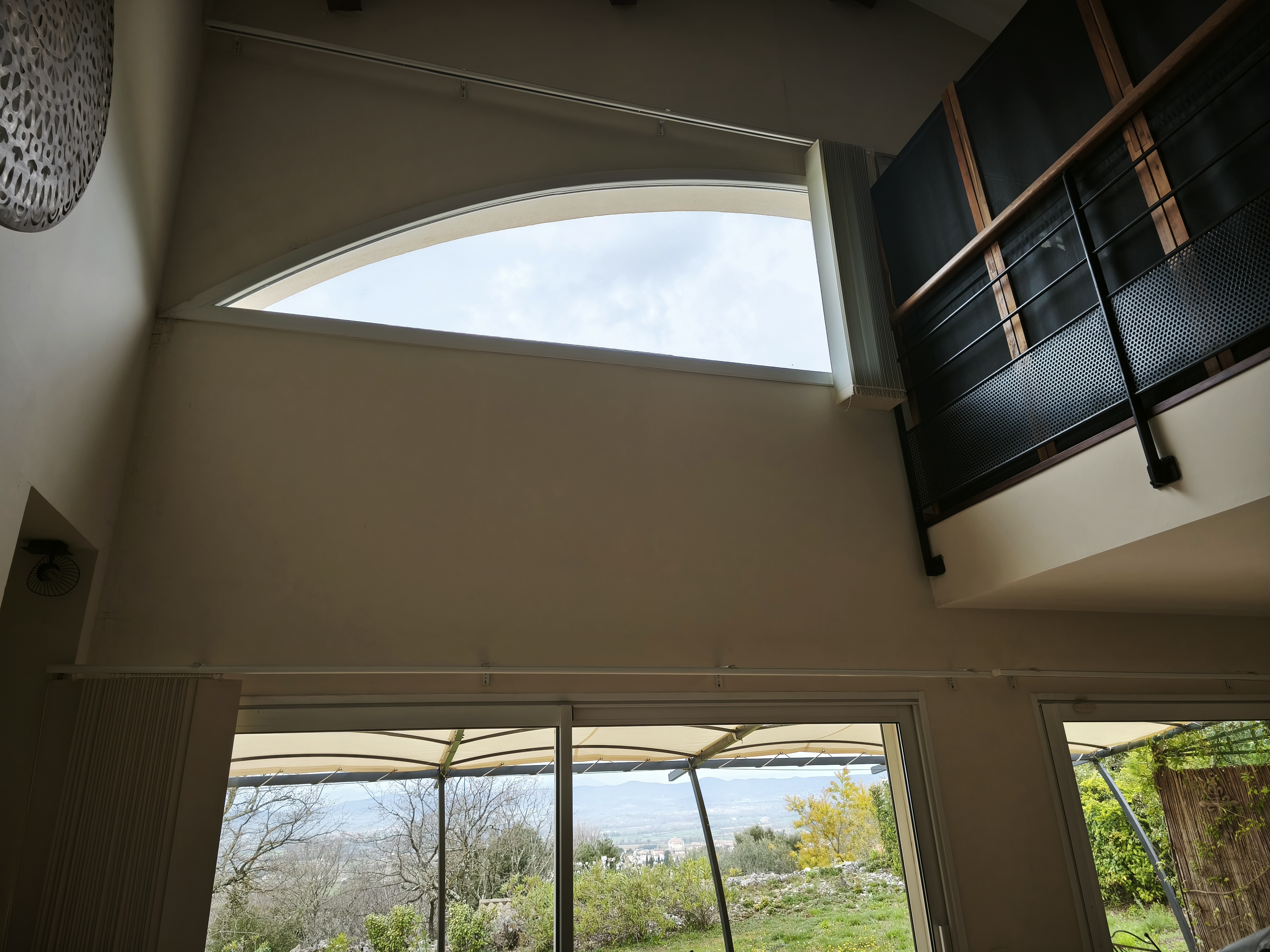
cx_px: 635
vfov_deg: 58.9
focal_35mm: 23
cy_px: 476
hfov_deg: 73.9
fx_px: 844
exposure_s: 1/100
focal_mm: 5.35
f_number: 1.7
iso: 160
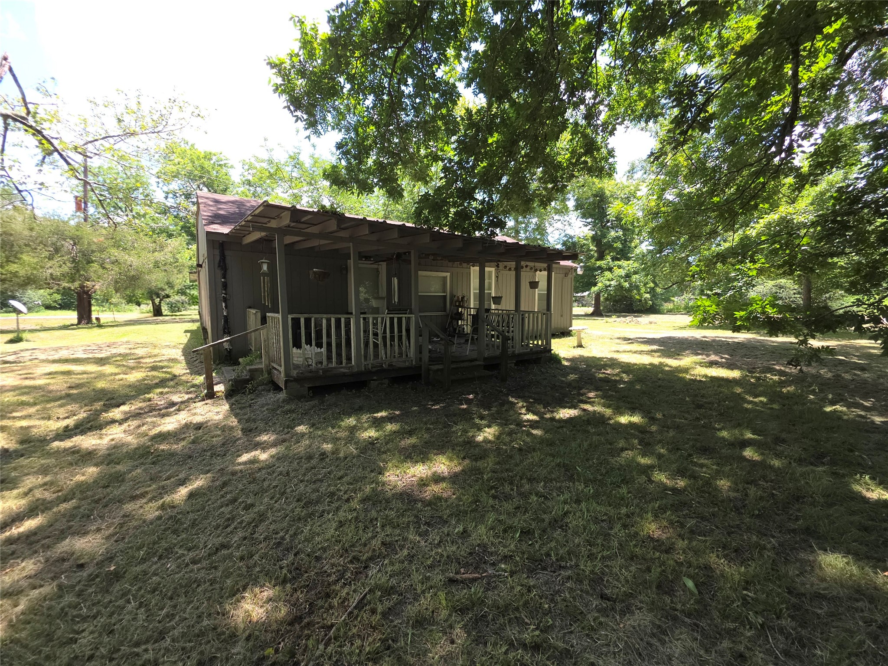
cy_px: 333
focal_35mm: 13
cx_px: 444
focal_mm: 2.2
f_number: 1.9
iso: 16
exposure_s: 1/147
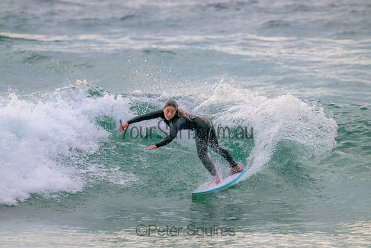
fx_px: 8246
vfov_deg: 1.7
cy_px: 124
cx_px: 186
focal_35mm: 800
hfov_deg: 2.6
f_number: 11
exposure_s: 1/2000
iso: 11400
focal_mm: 800
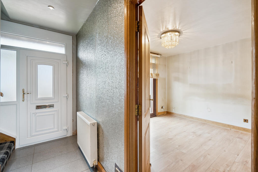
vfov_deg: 73.8
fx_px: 115
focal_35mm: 16
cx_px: 129
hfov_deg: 96.7
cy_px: 86
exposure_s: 1/100
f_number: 4
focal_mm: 16
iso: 500
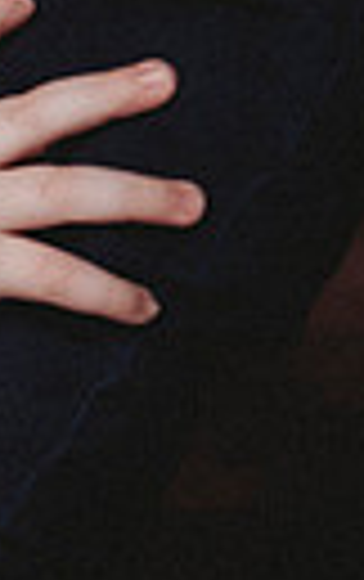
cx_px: -934
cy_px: 245
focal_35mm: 258
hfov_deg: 4.8
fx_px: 4081
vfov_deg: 8.1
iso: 100
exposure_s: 1/125
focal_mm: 48
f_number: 2.8
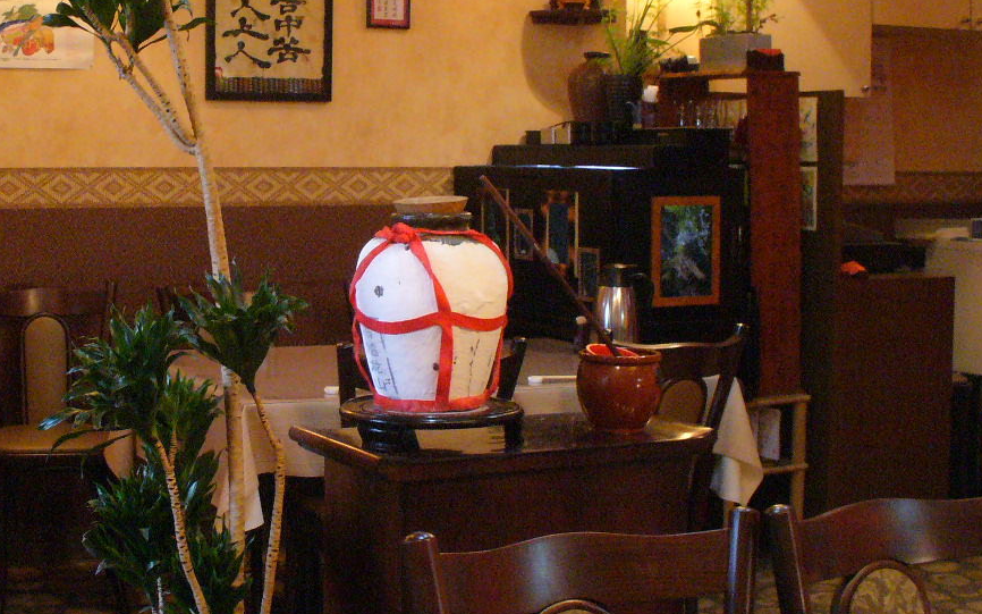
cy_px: 249
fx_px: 1552
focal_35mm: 58
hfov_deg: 34.8
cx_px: 333
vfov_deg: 22.3
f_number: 2.8
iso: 400
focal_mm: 6.1
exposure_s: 1/15
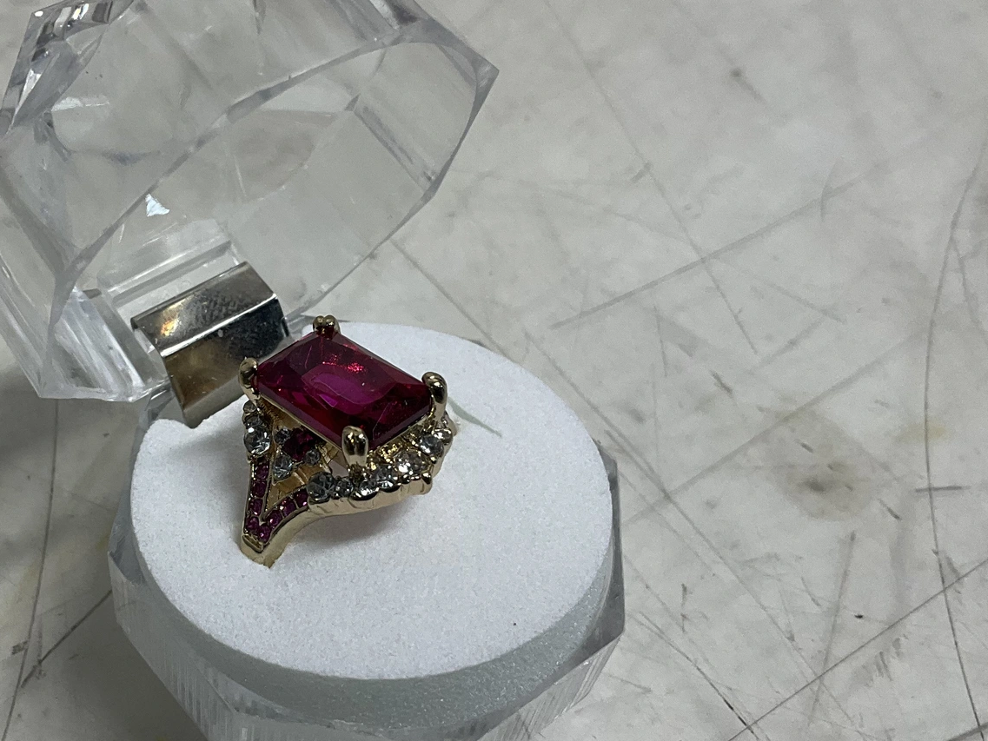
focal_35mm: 51
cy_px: 346
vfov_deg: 28.6
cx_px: 229
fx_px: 1456
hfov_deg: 36.5
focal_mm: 3
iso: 40
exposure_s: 1/120
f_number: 1.8
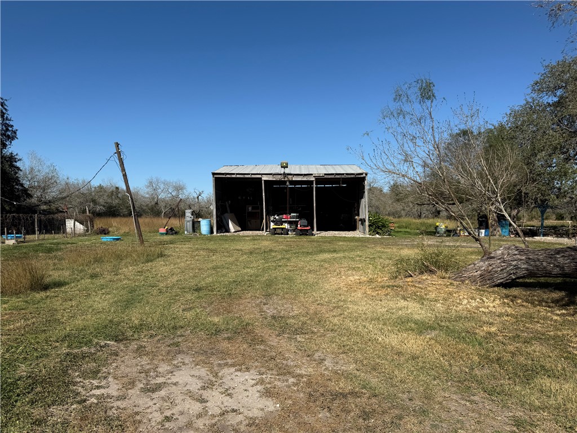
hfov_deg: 71.6
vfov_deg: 56.8
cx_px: 288
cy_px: 216
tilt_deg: -1.5
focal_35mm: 24
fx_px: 400
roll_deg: -0.1
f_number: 1.78
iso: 80
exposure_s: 1/6173
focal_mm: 6.76
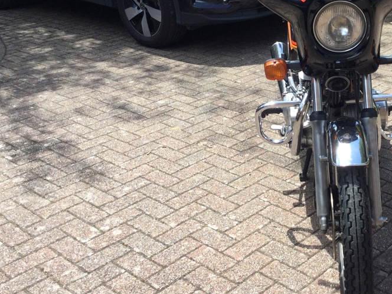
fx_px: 634
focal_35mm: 56
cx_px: 307
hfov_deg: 33.5
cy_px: 112
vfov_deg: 26.0
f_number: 2.4
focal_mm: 3.3
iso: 25
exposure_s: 1/471
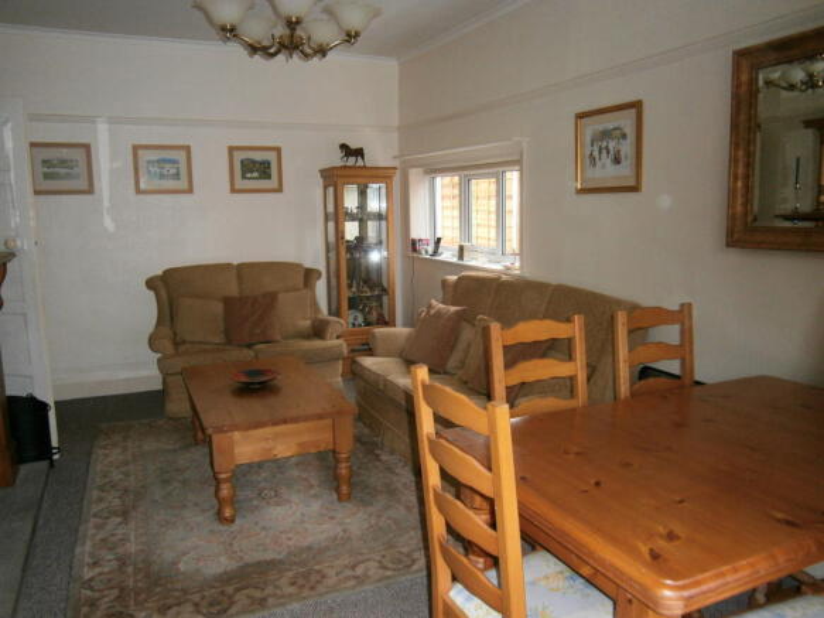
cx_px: 412
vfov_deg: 53.0
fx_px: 619
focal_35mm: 26
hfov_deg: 67.3
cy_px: 309
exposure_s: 1/30
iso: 200
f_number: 2.8
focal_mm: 4.7
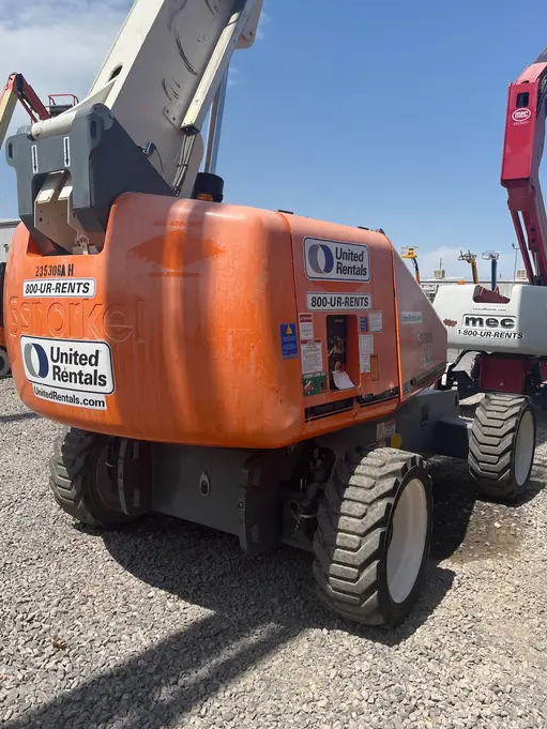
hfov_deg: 49.8
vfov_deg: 63.4
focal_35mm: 28
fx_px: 590
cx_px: 268
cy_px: 369
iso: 50
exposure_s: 1/3311
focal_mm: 5.1
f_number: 1.6
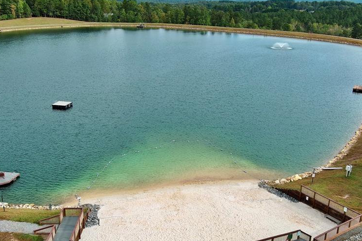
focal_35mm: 40
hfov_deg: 48.5
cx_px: 175
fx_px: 402
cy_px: 150
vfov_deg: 33.2
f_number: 2.8
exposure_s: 1/1040
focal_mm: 10.57
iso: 100
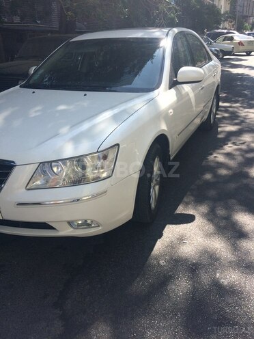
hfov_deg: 48.2
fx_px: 284
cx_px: 127
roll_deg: +3.8
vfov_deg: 61.7
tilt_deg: -23.4
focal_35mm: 29
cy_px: 170
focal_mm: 4.15
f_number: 2.2
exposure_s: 1/838
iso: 32
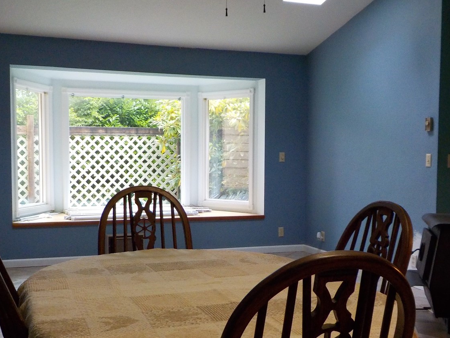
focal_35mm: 43
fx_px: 559
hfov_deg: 43.8
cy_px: 197
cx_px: 231
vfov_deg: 33.5
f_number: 3.3
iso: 280
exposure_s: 1/30
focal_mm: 4.1
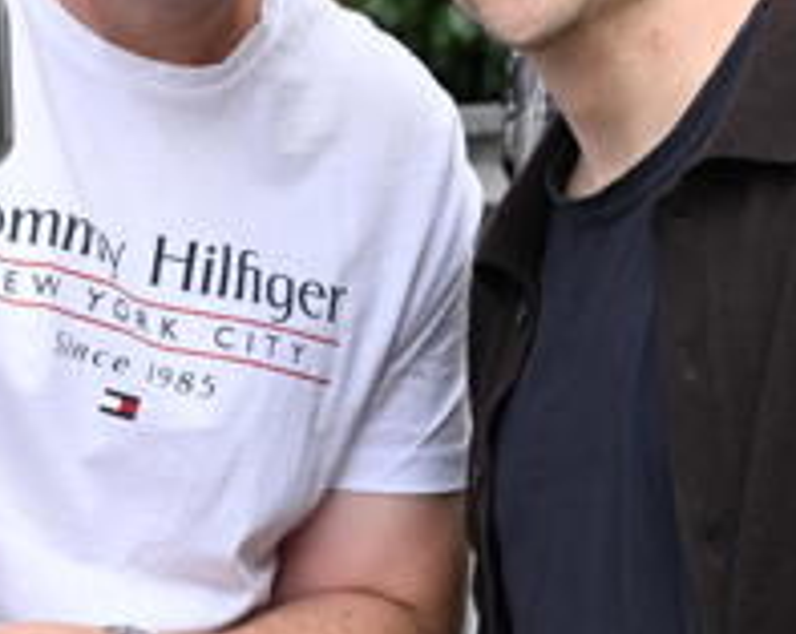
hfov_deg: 8.1
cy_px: 307
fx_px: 5575
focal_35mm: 237
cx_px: 65
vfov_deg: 6.5
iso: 1000
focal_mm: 48
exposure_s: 1/1000
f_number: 4.5
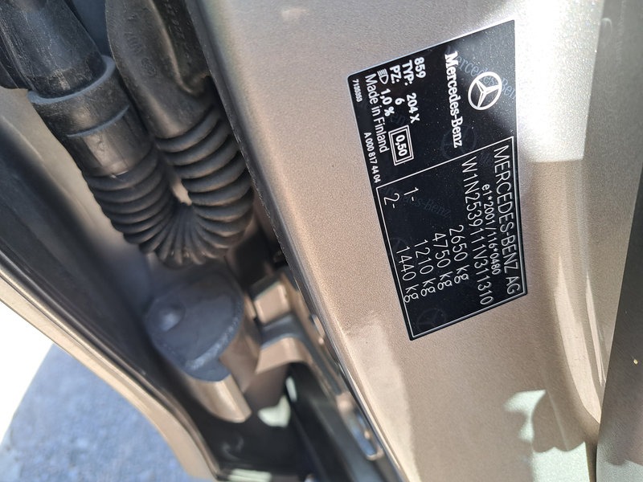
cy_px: 241
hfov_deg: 71.6
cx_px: 322
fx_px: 446
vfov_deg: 56.8
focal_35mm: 24
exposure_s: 1/100
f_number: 1.8
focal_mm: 5.23
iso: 50
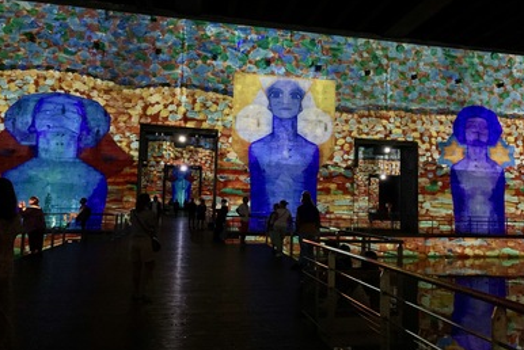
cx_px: 267
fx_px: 408
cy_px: 172
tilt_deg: +3.4
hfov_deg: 65.4
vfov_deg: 46.5
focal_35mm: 28
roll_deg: -1.1
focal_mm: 4.25
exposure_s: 1/15
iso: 1600
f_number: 1.8
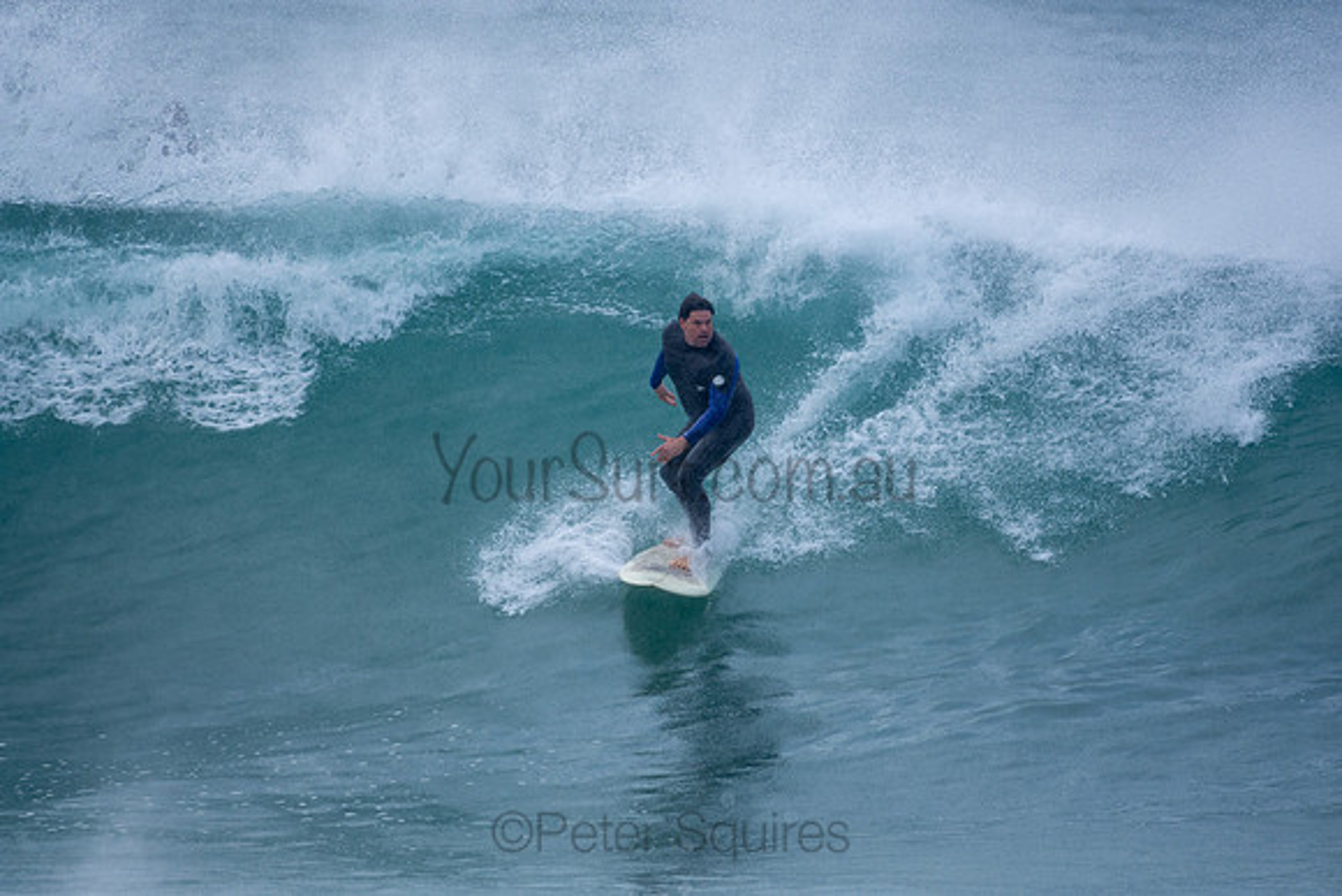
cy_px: 448
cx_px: 671
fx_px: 26845
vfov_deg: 1.9
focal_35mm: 720
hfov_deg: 2.9
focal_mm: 480
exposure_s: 1/1000
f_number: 5.6
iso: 250
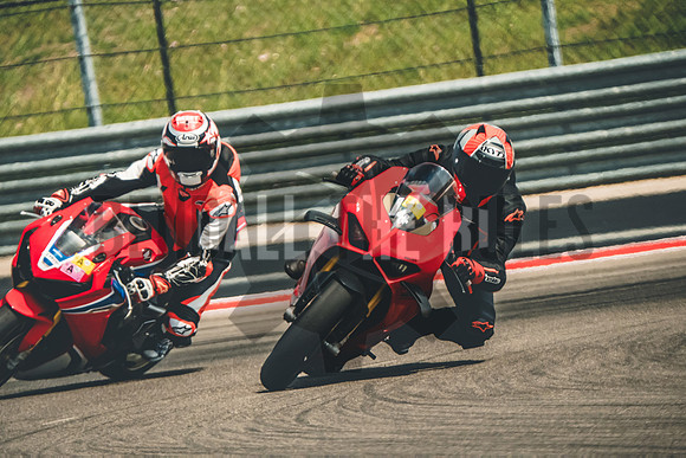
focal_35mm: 600
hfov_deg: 3.4
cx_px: 343
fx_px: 11435
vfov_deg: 2.3
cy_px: 229
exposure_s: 1/2500
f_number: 5.6
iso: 1250
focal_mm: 400
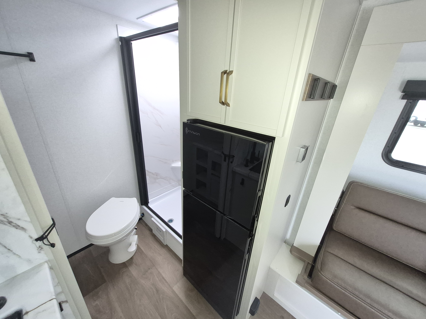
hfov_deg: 106.2
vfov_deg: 89.9
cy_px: 160
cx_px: 213
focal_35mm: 13
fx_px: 160
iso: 250
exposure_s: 1/60
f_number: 2.2
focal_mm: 1.74
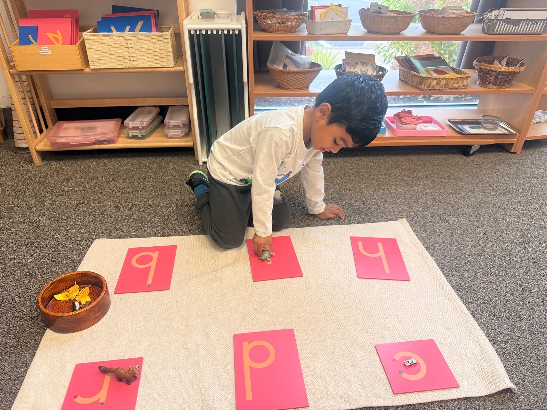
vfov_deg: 56.8
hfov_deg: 71.6
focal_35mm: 24
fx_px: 379
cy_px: 205
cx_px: 274
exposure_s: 1/120
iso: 125
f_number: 1.78
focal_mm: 6.76
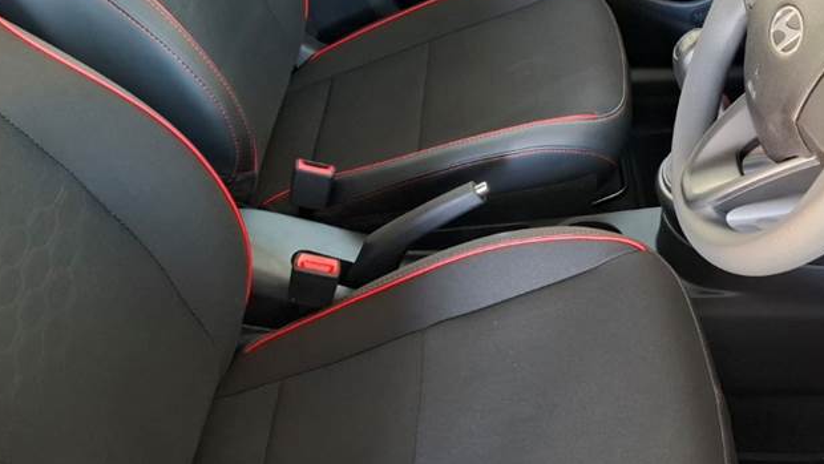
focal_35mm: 48
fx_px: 1049
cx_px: 578
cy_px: 209
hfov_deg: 42.1
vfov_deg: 24.9
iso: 800
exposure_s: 1/25
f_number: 1.8
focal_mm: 5.54
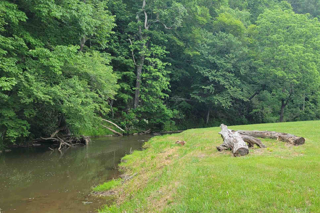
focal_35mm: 43
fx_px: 382
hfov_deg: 43.7
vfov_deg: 30.5
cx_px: 246
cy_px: 166
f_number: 1.8
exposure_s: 1/134
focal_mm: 5.4
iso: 40
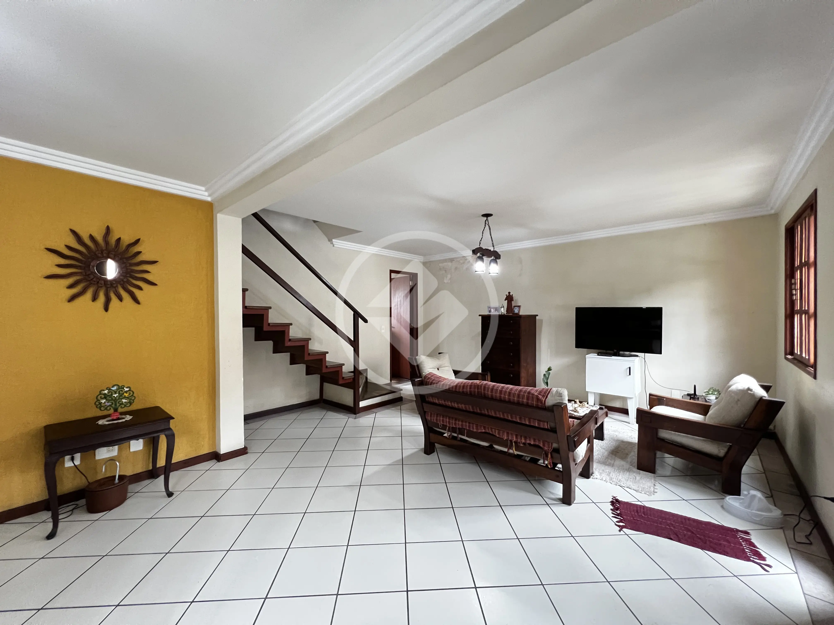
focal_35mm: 13
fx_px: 313
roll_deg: +0.7
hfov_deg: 106.2
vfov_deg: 89.9
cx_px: 417
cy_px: 312
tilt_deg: -0.5
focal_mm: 1.57
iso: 500
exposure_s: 1/60
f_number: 1.8
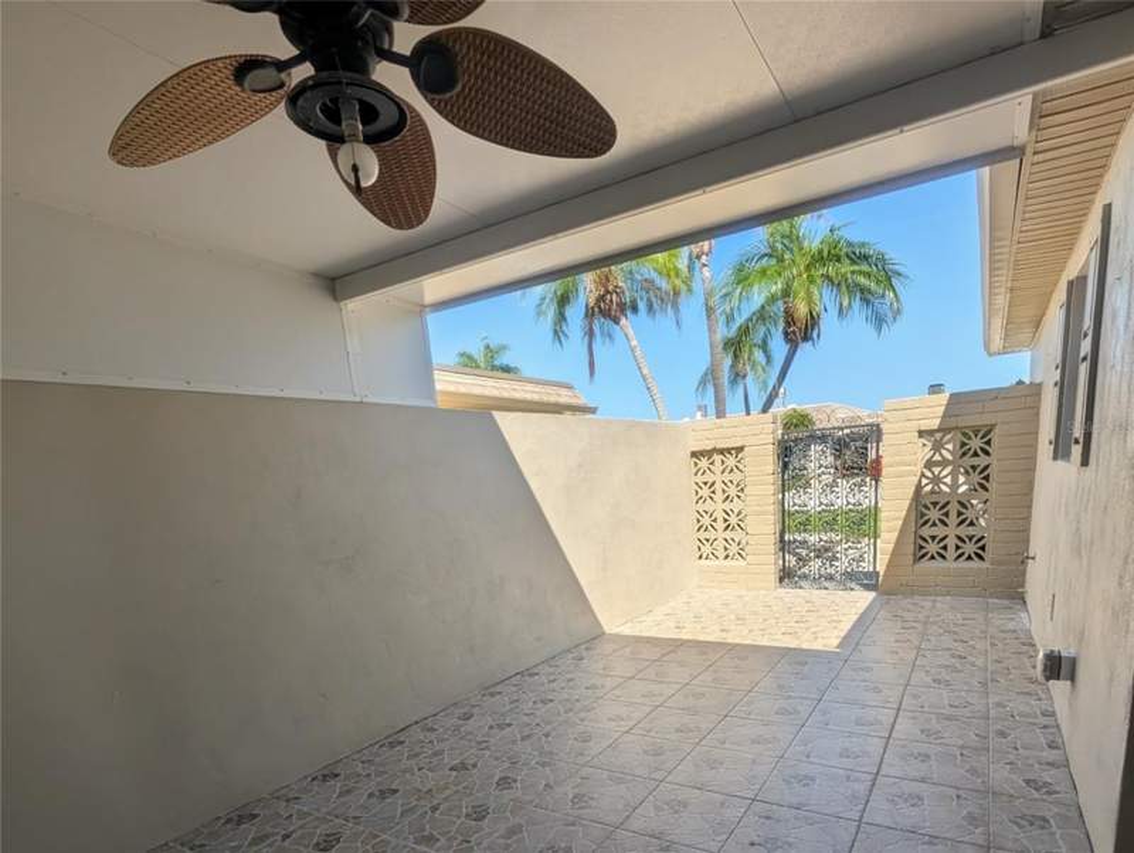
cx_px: 567
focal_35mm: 12
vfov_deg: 94.6
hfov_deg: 110.5
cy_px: 426
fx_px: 394
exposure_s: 1/1828
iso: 55
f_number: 1.7
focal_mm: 2.02
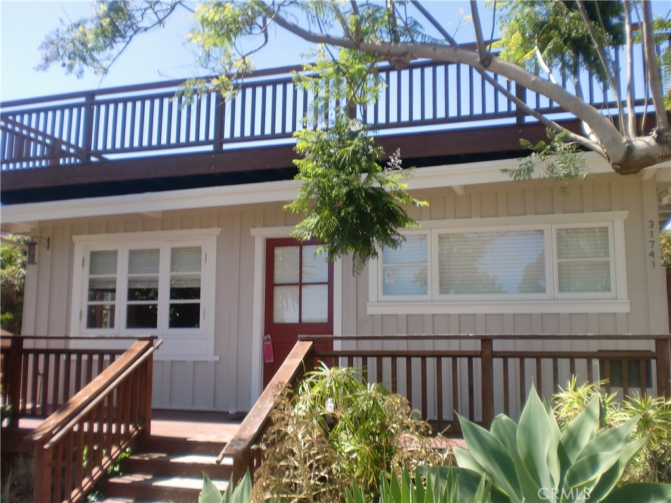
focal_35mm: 35
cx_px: 336
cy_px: 252
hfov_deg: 52.6
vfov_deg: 40.7
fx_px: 678
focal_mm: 6.3
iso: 64
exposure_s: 1/320
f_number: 3.1
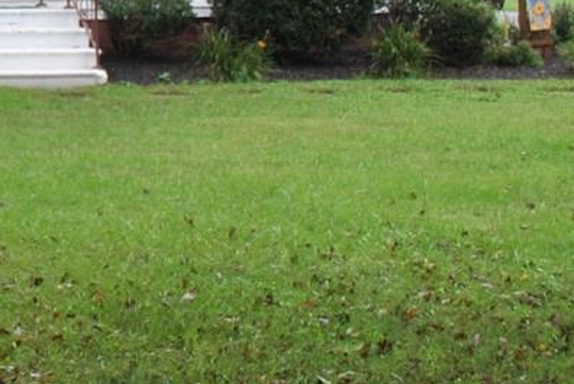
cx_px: -523
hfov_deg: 12.0
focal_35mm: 155
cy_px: -365
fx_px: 2474
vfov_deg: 8.5
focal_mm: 20
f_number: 5
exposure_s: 1/100
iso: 100
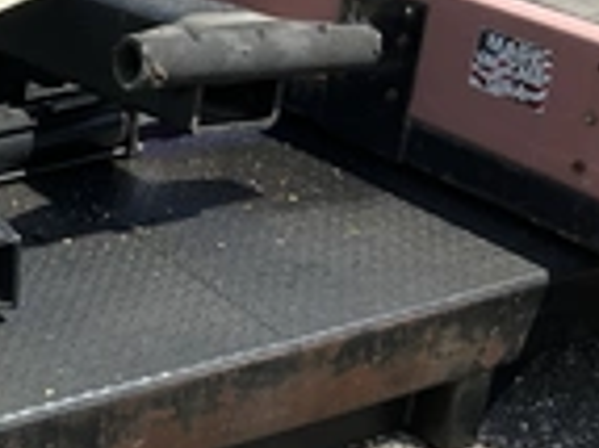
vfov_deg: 18.2
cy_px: 260
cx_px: -126
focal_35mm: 81
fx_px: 1400
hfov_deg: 22.2
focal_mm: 3
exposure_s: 1/1035
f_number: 1.8
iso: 25
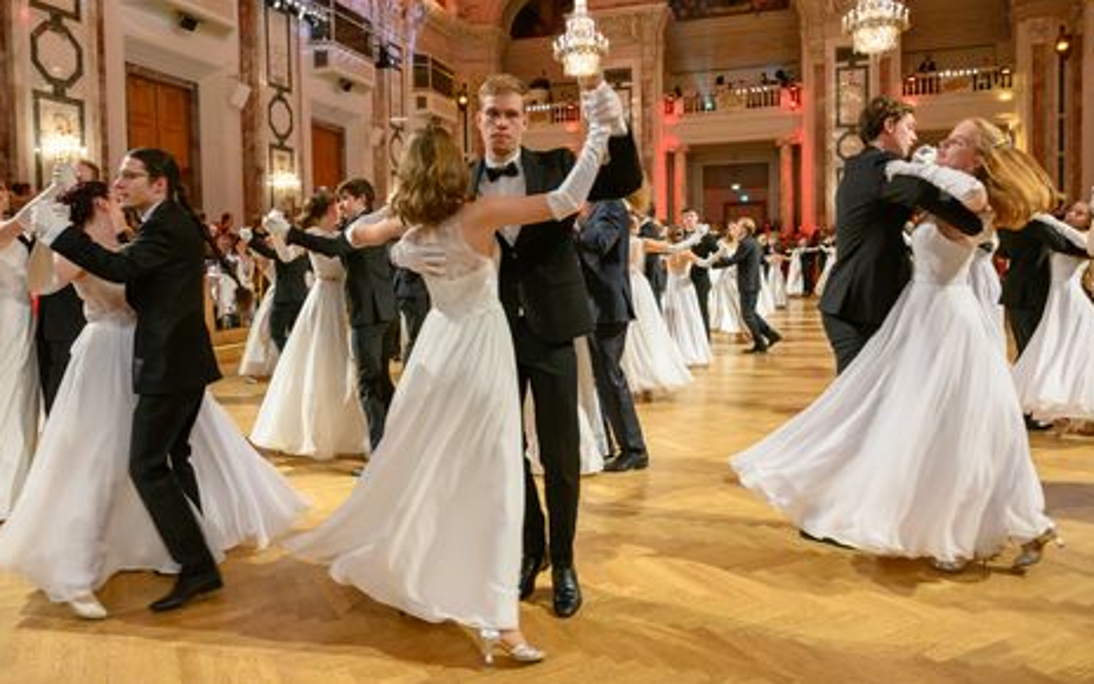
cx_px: 502
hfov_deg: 68.3
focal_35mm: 27
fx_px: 805
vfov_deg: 45.9
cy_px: 287
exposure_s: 1/160
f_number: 5
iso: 3200
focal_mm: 24
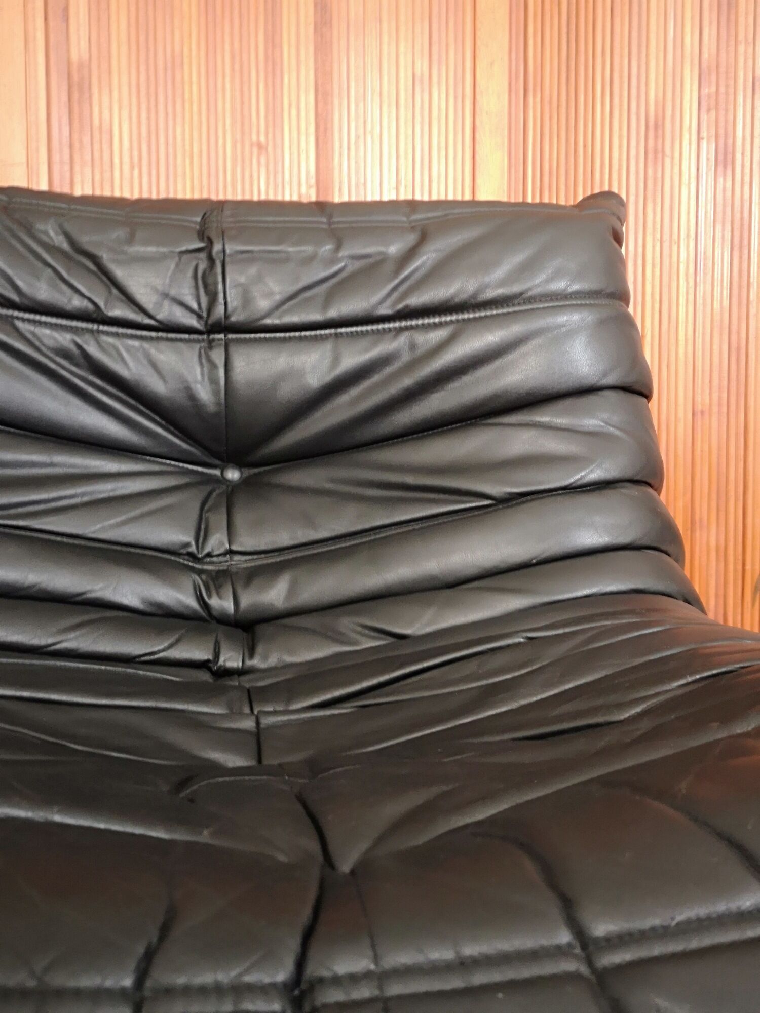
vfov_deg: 54.0
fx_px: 995
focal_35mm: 34
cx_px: 380
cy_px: 506
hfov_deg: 41.8
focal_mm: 3.95
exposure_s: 1/25
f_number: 1.8
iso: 400
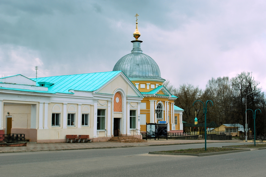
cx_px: 133
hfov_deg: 38.9
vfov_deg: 26.5
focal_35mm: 51
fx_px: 377
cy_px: 88
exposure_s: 1/200
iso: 100
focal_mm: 34
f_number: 7.1
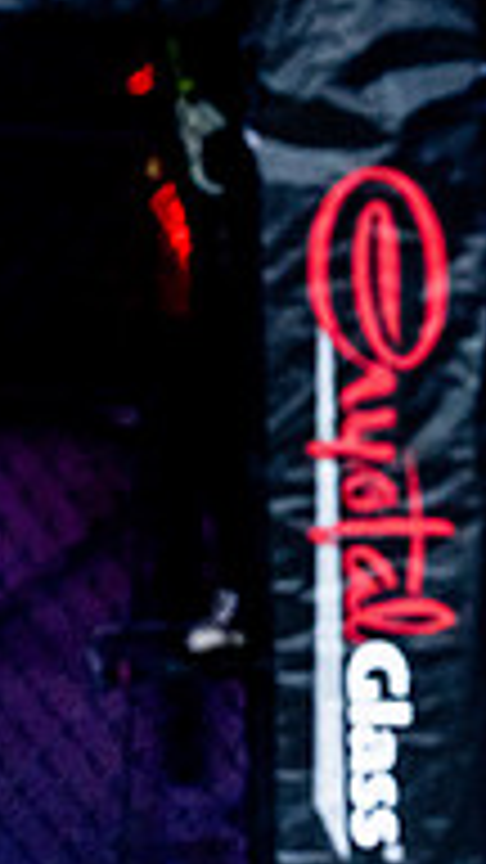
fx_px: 5911
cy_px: 292
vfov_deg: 8.4
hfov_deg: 4.6
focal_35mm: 258
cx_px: 965
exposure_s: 1/1250
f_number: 2.8
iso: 3200
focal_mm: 70
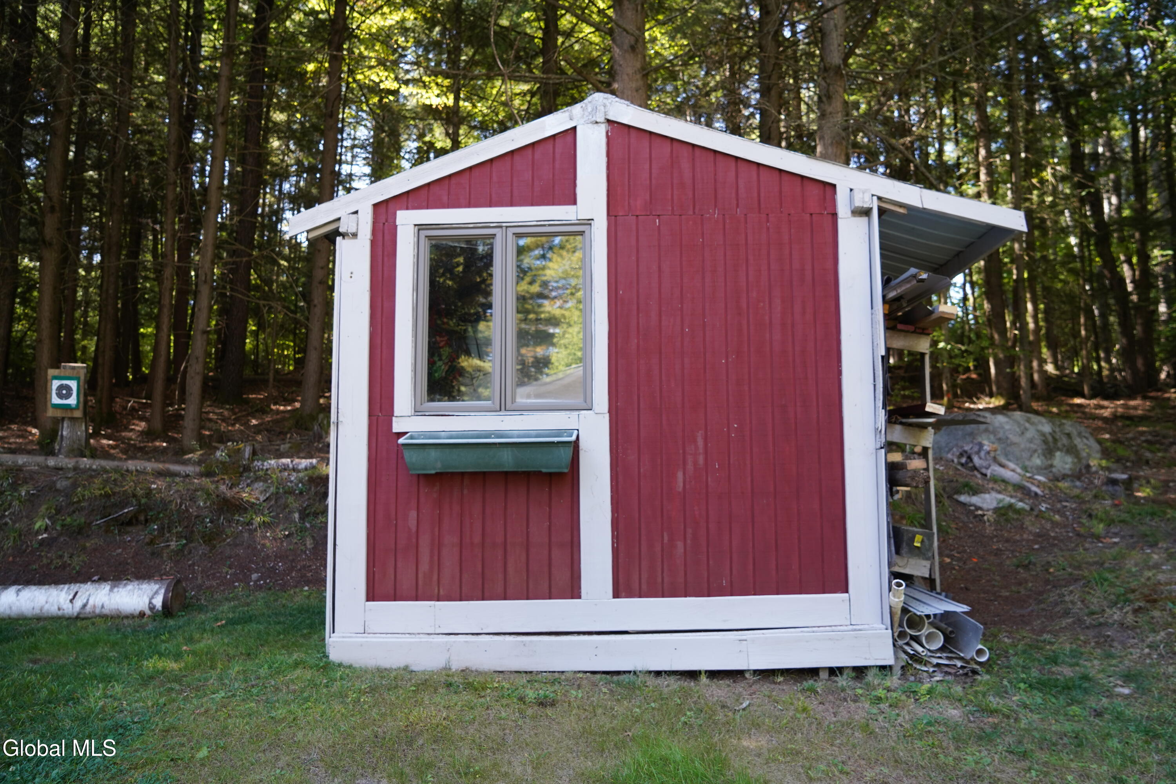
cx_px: 588
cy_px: 392
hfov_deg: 73.7
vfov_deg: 53.1
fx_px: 784
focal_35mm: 24
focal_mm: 24
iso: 400
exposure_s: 1/160
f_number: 4
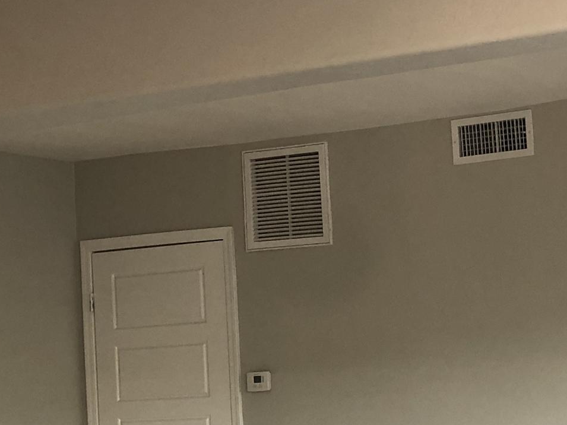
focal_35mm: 88
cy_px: 407
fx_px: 1441
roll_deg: +2.9
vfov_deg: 16.5
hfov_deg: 21.0
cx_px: 644
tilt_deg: -0.7
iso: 40
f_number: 1.8
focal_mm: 4
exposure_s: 1/24
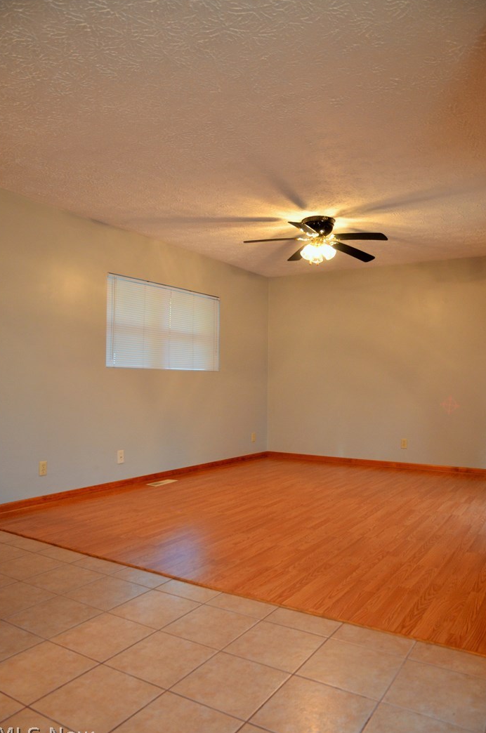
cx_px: 244
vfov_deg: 71.6
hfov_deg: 51.1
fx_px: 508
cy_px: 371
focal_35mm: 25
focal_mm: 16
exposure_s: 1/50
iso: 800
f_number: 3.5
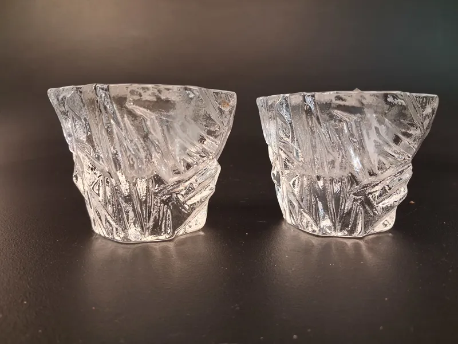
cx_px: 229
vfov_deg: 51.4
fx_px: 357
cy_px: 172
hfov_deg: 65.3
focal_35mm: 27
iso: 400
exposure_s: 1/50
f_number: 1.8
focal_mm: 4
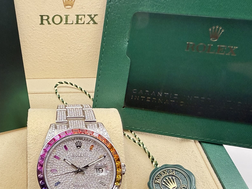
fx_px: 284
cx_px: 70
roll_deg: +0.2
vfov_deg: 36.7
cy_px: 113
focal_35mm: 39
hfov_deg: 46.5
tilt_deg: -43.3
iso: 250
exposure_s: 1/100
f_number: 2.2
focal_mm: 2.22
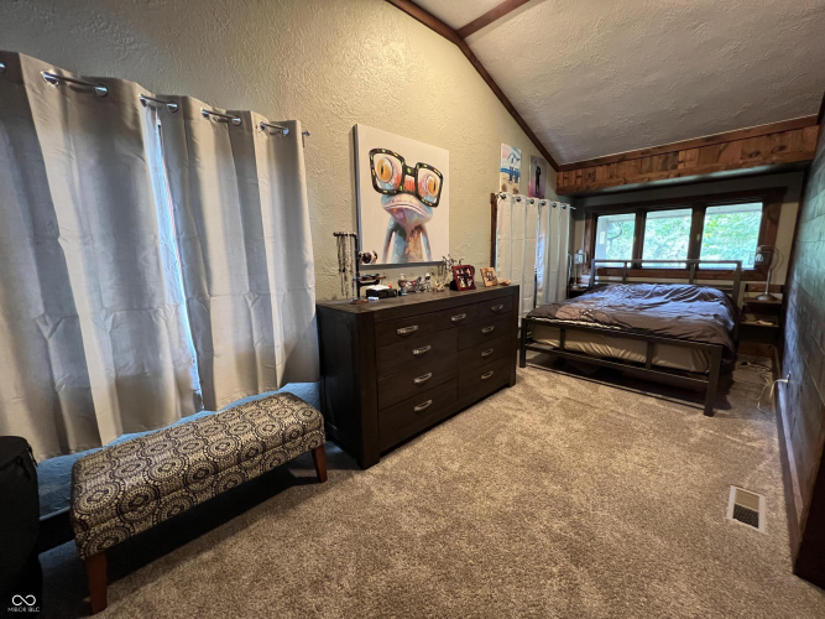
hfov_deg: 106.2
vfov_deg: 89.9
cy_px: 310
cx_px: 412
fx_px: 310
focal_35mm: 13
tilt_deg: -10.8
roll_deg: +0.9
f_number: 1.8
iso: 640
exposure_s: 1/60
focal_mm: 1.57
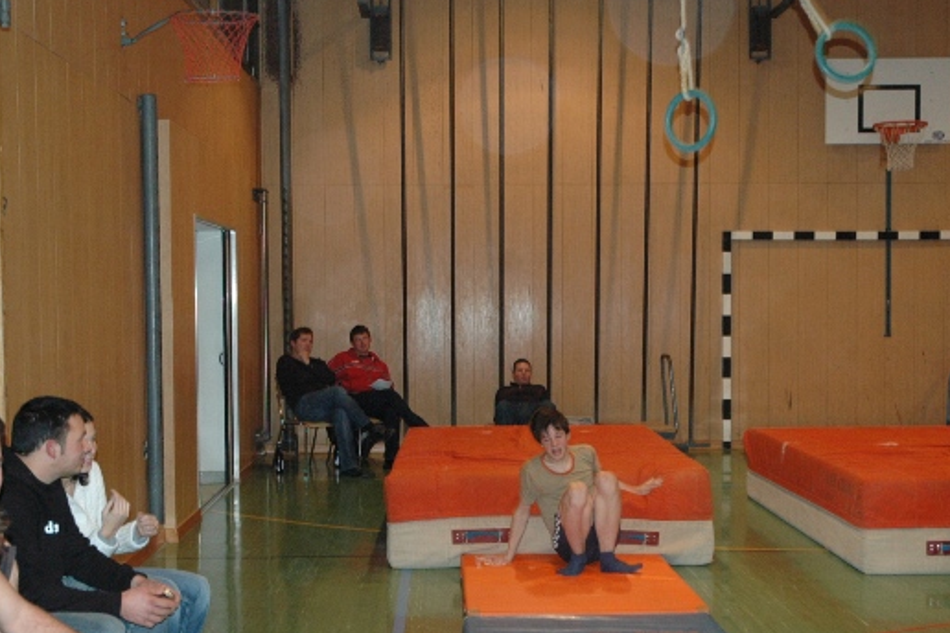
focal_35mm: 58
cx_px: 486
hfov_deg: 34.7
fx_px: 1520
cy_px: 357
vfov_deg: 23.5
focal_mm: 31
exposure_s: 1/60
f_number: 4.5
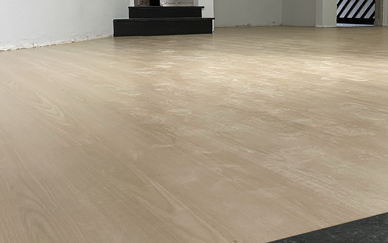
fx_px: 550
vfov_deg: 24.6
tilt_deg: -5.4
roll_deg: -0.6
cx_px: 223
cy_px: 66
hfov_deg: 38.8
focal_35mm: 52
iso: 250
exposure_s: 1/60
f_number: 1.8
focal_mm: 4.25
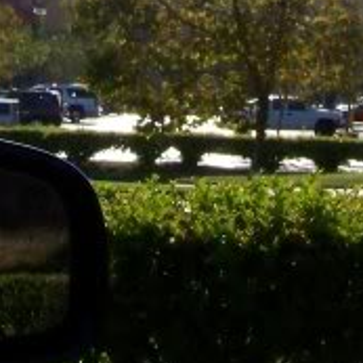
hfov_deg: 11.8
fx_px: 1744
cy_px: -201
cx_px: 46
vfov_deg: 11.3
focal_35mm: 147
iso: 200
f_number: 5.6
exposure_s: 1/1000
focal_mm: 5.85
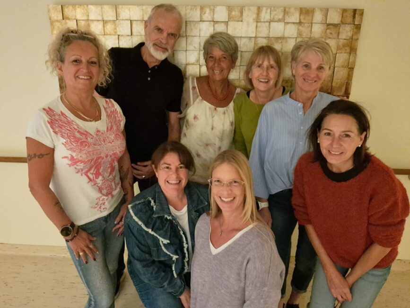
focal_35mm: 25
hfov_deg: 69.4
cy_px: 154
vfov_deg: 54.9
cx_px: 205
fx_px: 296
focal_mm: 3.38
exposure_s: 1/14
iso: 800
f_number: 2.2
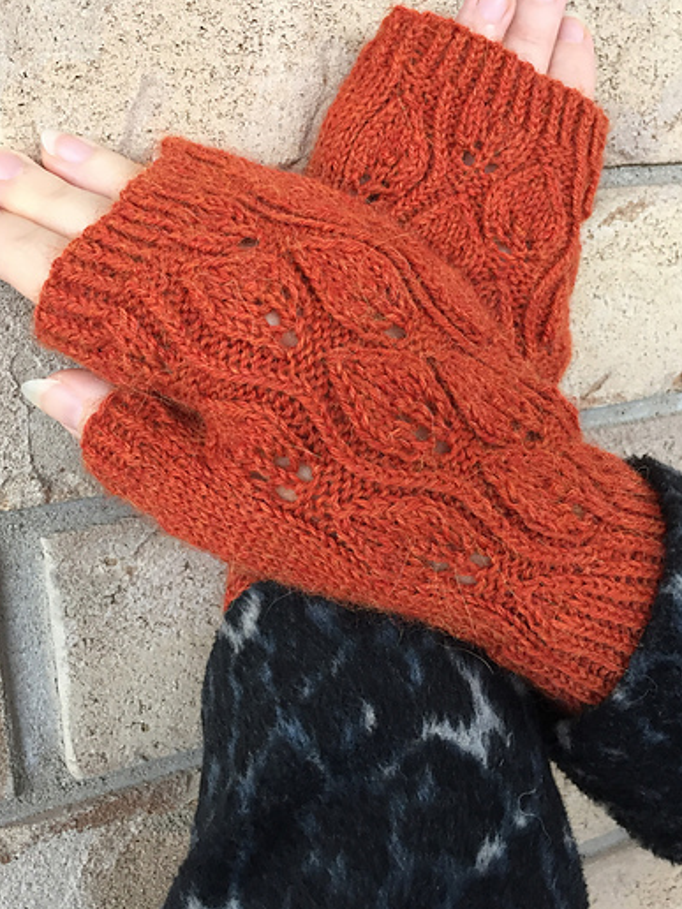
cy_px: 372
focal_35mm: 36
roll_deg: +3.6
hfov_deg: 39.6
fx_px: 946
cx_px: 315
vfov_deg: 51.1
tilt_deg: -10.2
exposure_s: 1/30
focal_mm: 4.15
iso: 64
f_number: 2.2
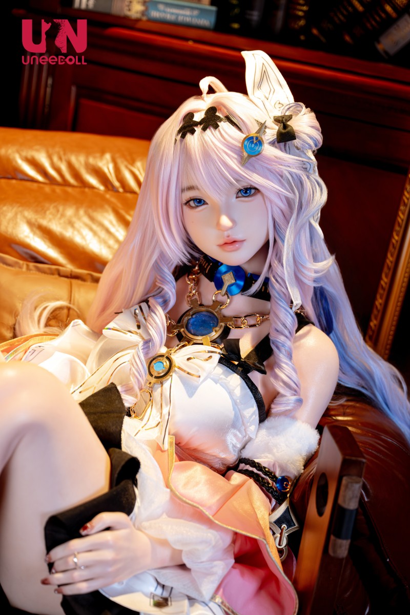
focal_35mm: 63
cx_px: 205
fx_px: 1076
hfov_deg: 21.6
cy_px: 308
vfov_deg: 31.9
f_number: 3.2
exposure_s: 1/100
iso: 400
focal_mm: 63
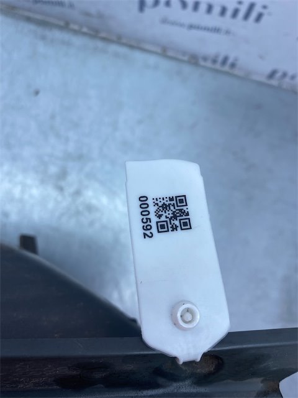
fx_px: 298
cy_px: 199
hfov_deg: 53.1
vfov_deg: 67.3
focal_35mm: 26
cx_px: 149
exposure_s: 1/973
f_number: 1.8
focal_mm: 4.25
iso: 32
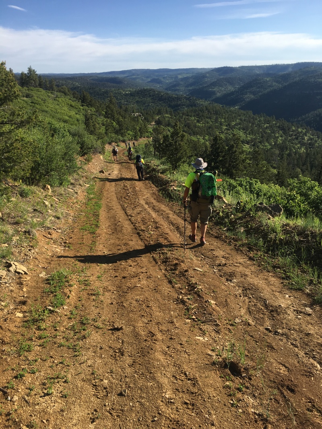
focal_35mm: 29
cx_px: 161
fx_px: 360
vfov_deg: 61.6
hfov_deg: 48.2
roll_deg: +1.6
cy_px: 214
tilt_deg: -18.4
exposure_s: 1/1183
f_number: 2.2
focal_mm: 4.15
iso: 25
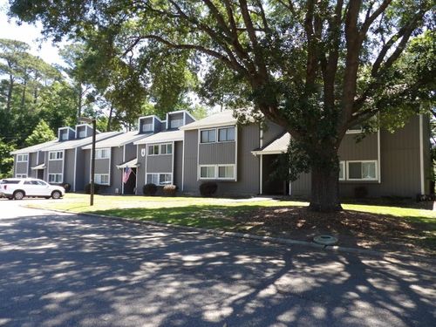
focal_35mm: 24
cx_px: 218
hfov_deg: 71.6
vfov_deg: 56.8
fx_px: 302
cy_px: 164
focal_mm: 4.3
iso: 100
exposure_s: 1/209
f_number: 3.2
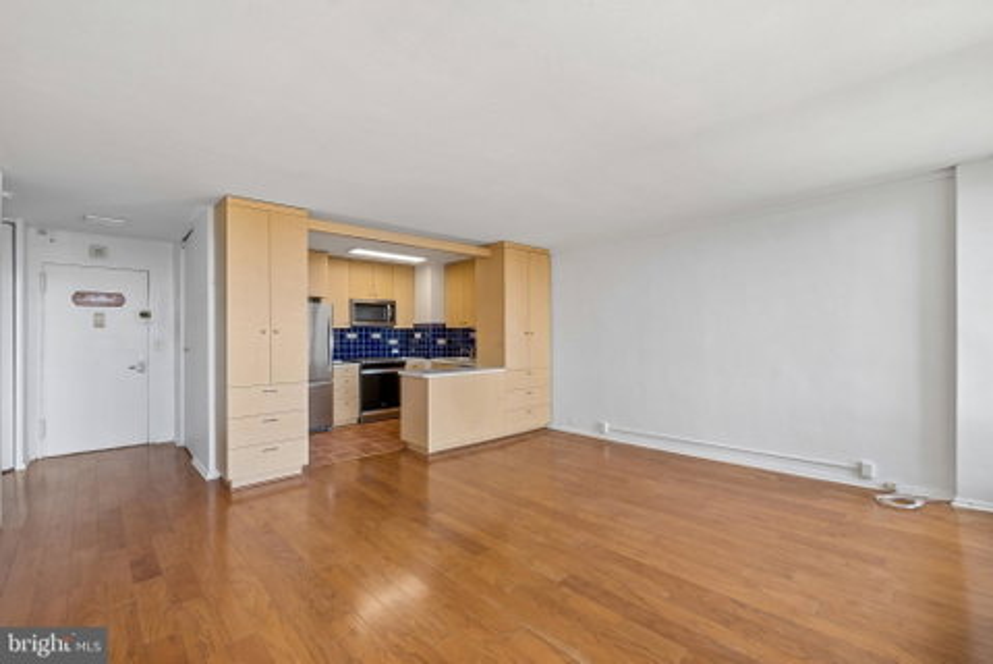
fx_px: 414
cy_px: 332
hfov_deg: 100.4
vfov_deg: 77.4
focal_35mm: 15
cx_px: 496
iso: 250
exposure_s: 1/25
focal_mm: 10
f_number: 8
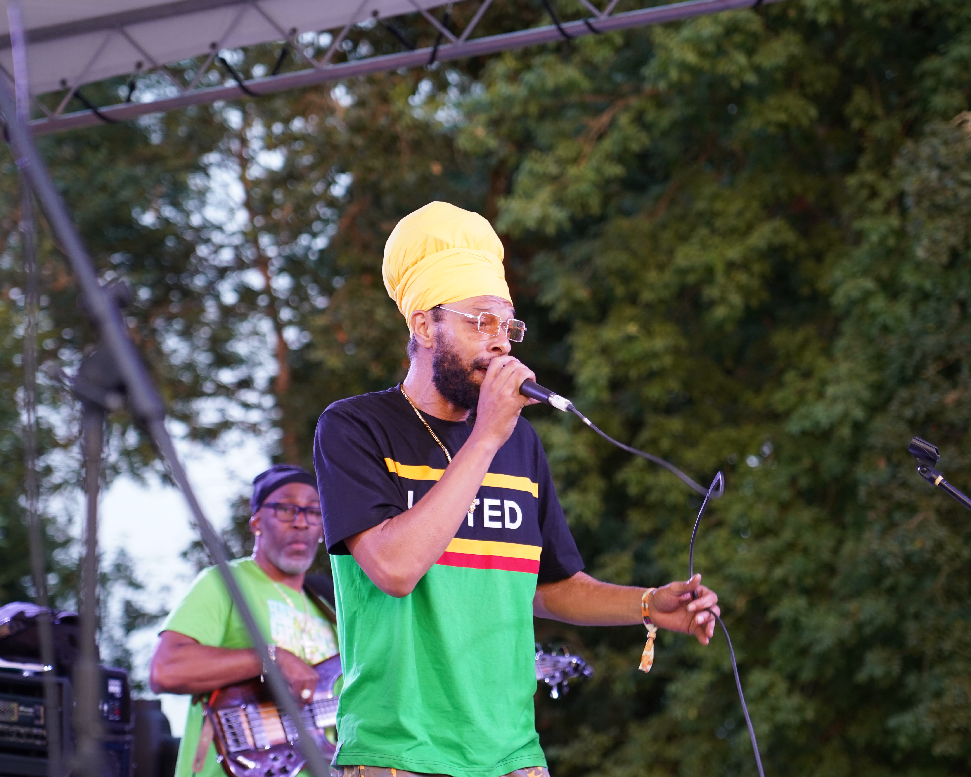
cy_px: 363
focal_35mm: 133
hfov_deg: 14.5
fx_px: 3822
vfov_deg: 11.6
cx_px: 452
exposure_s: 1/160
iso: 1000
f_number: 4
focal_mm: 105
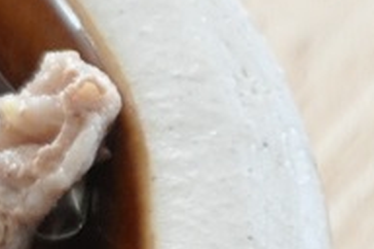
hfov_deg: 2.1
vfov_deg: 1.4
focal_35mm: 981
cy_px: 316
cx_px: -594
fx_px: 10192
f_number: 5.6
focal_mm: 105
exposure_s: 1/40
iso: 1600
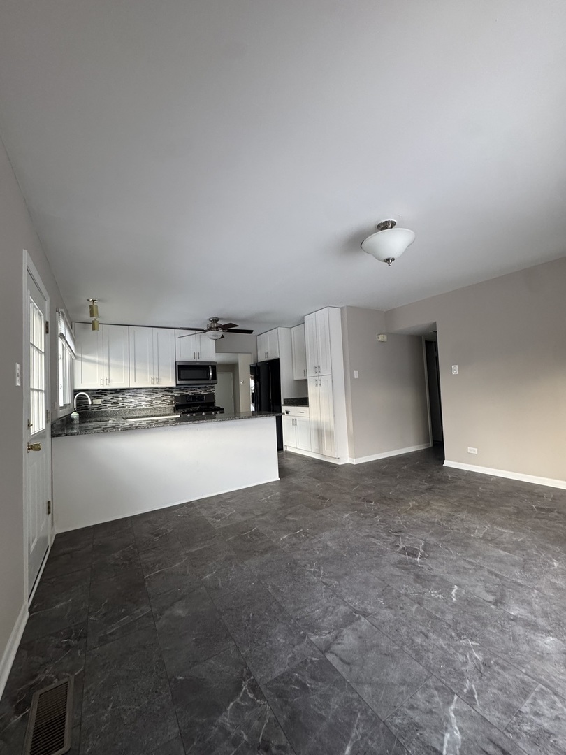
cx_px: 283
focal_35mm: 14
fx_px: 305
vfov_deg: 102.1
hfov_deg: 85.7
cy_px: 378
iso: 320
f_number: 2.2
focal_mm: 2.22
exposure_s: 1/86
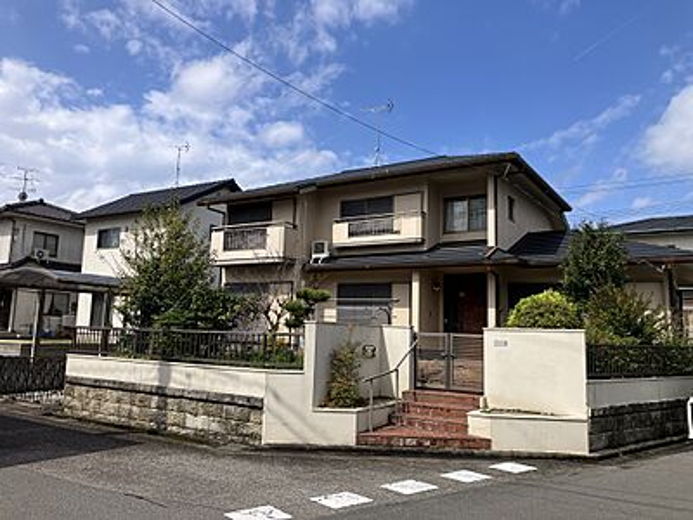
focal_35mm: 28
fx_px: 561
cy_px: 260
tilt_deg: +8.2
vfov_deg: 49.7
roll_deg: -2.4
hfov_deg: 63.4
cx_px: 346
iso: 32
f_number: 1.8
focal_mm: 3.99
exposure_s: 1/2558
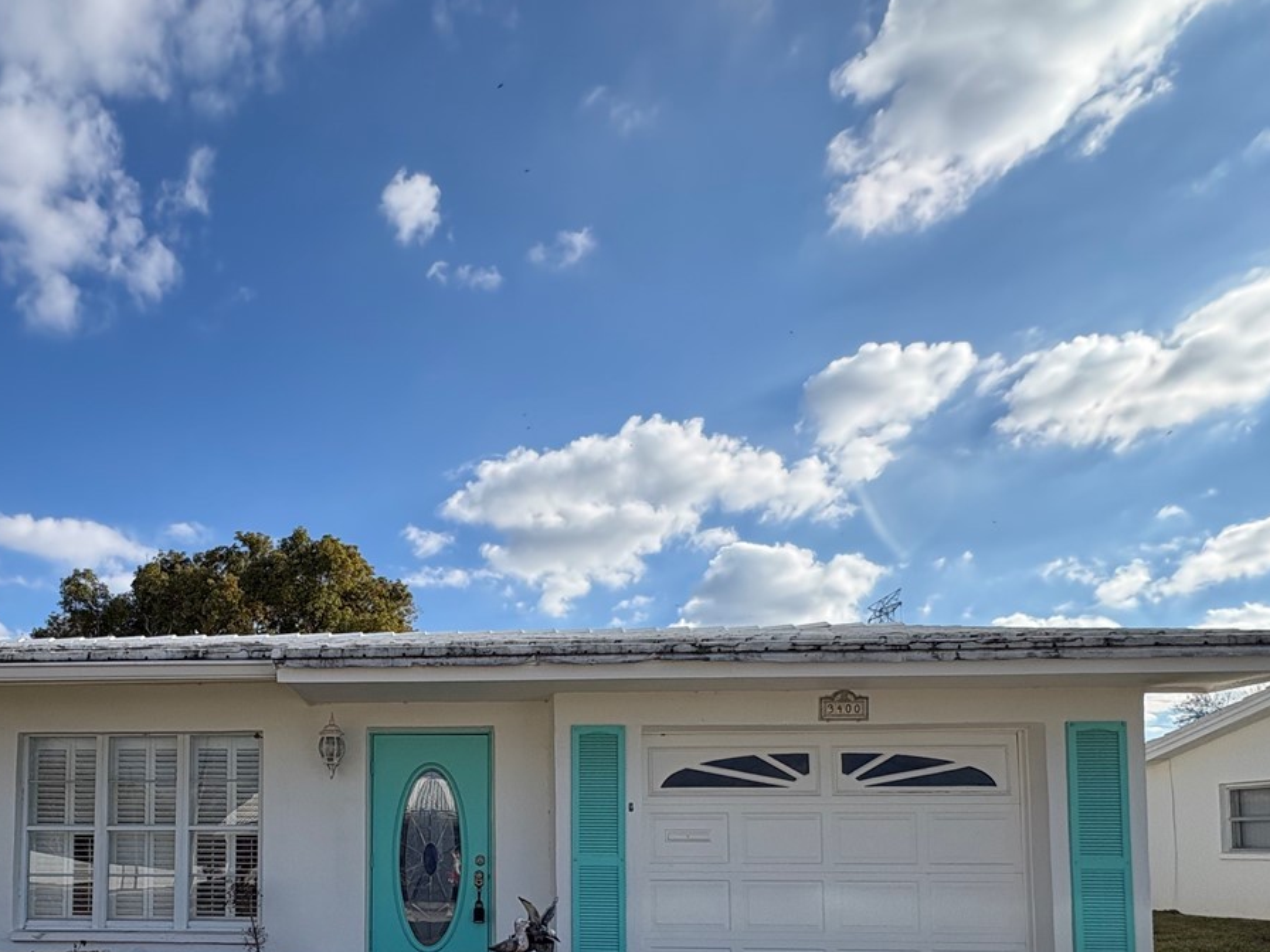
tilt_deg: +3.5
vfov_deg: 50.7
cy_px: 793
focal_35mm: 25
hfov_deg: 66.4
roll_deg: +0.2
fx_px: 917
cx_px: 367
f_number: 2.2
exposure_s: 1/2083
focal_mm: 2.22
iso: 50
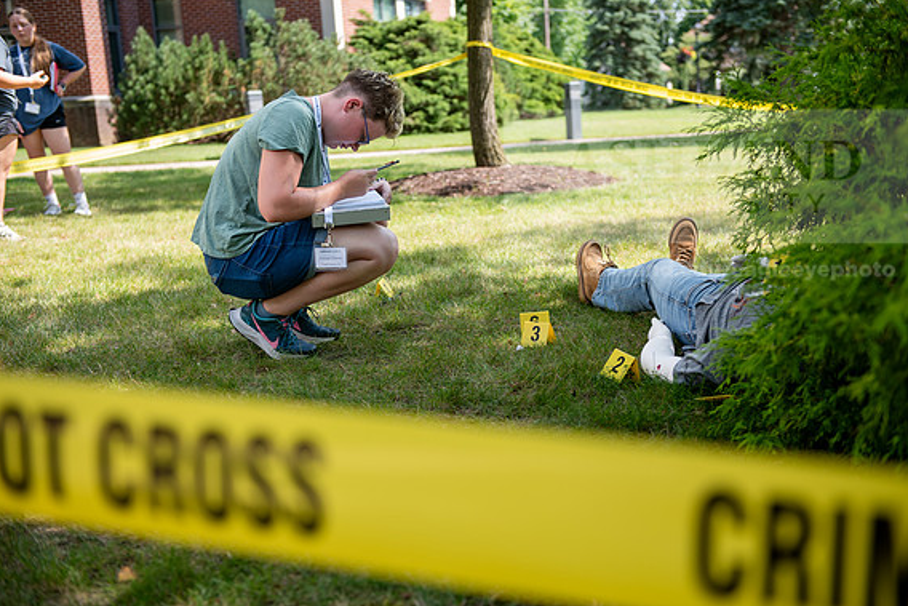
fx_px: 1236
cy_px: 303
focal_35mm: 49
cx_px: 456
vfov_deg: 27.5
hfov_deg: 40.3
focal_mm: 48
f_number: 3.2
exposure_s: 1/500
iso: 160
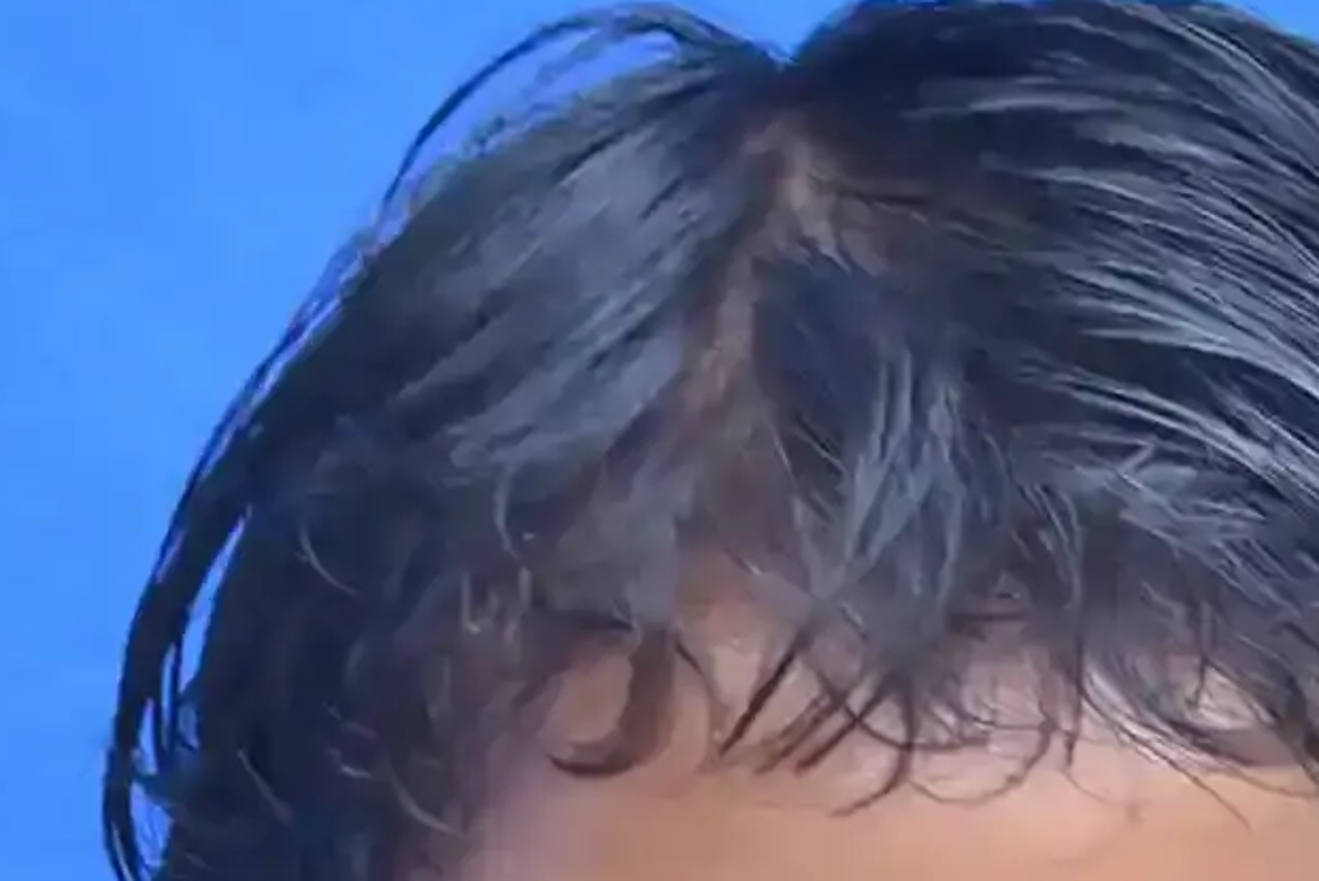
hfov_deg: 6.2
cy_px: 1664
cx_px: 1283
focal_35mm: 333
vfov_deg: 4.1
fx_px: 12206
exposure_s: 1/80
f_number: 6.3
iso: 500
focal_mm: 46
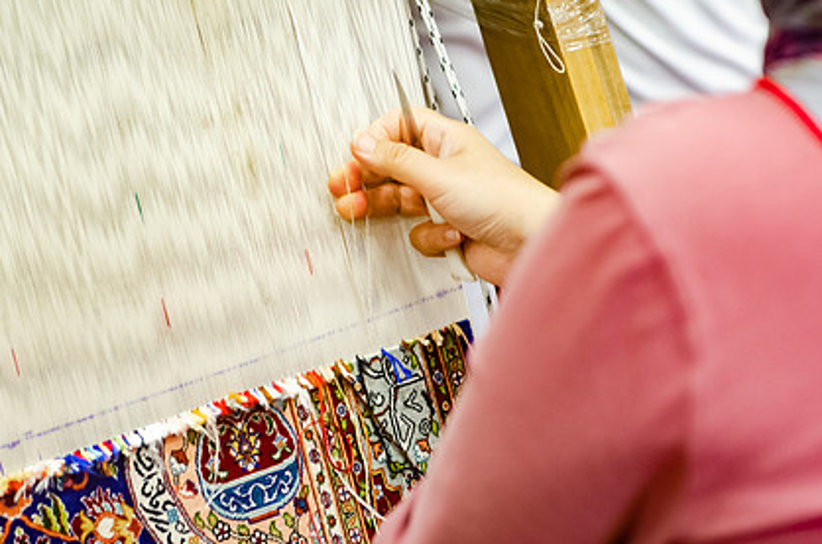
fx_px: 3555
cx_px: 482
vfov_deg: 8.8
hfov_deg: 13.2
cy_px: 365
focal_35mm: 156
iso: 1250
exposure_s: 1/80
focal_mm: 75
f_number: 2.8
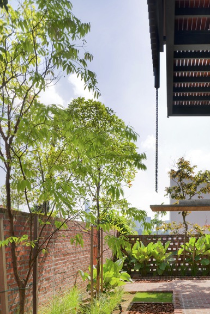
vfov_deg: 65.9
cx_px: 169
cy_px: 228
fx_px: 227
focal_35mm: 26
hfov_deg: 46.9
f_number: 11
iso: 125
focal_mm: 10
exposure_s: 1/25
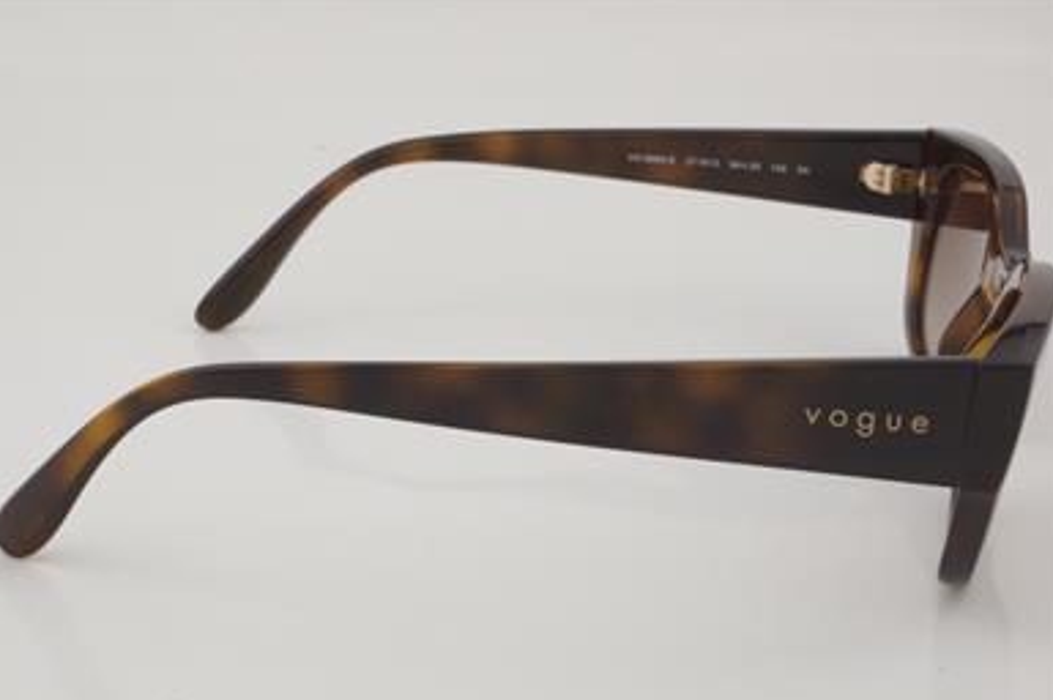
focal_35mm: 78
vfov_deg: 17.5
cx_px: 522
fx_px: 2279
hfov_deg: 26.0
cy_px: 353
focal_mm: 50
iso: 100
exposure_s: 1/3
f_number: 32
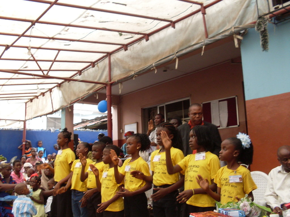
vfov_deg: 37.7
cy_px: 108
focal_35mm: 38
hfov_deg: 49.0
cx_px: 145
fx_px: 318
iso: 100
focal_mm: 6.3
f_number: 2.8
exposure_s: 1/60
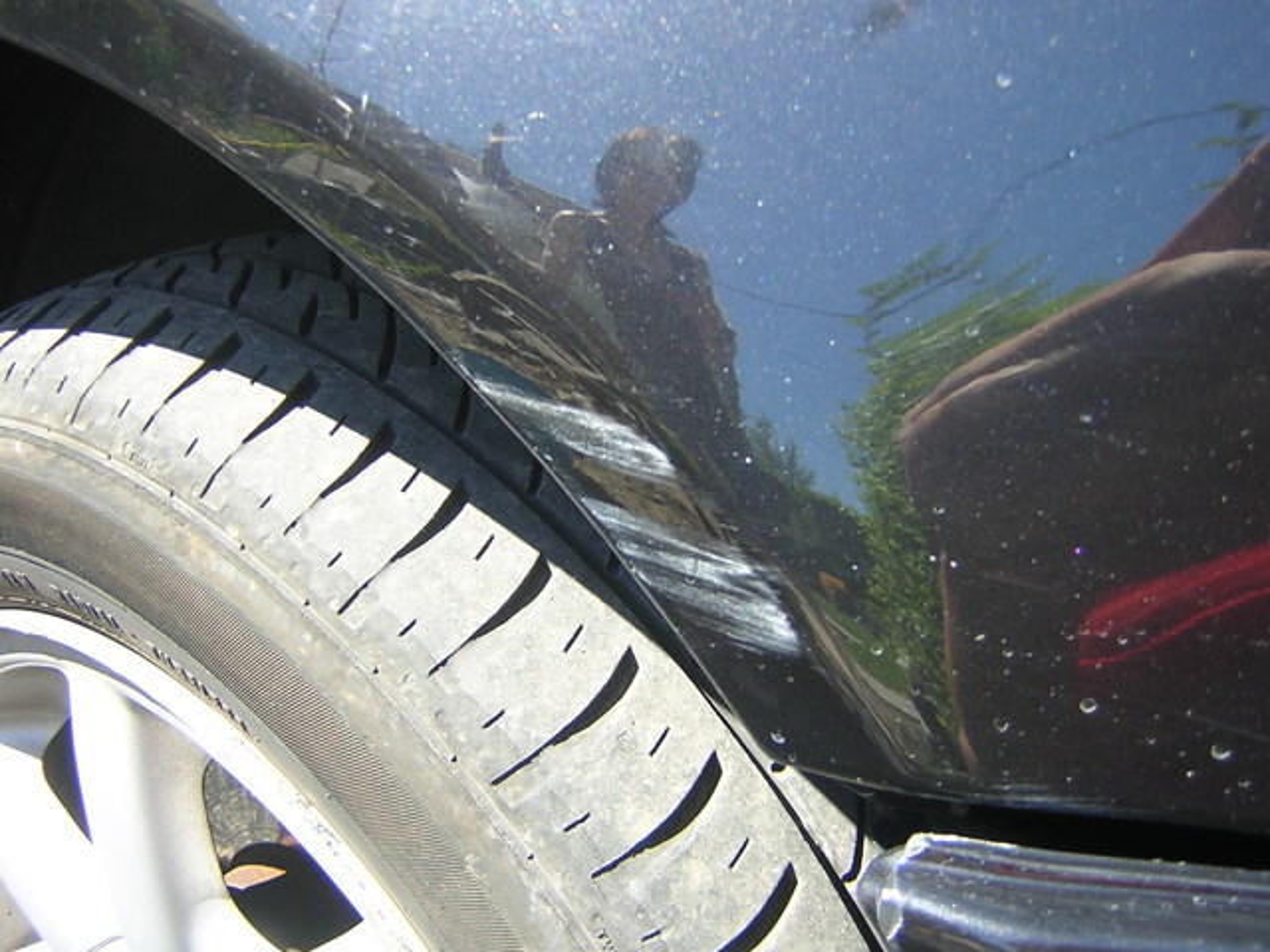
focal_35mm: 40
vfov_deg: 36.0
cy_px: 476
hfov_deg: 46.8
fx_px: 1468
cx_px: 635
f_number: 2.7
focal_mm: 5.2
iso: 100
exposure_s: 1/138
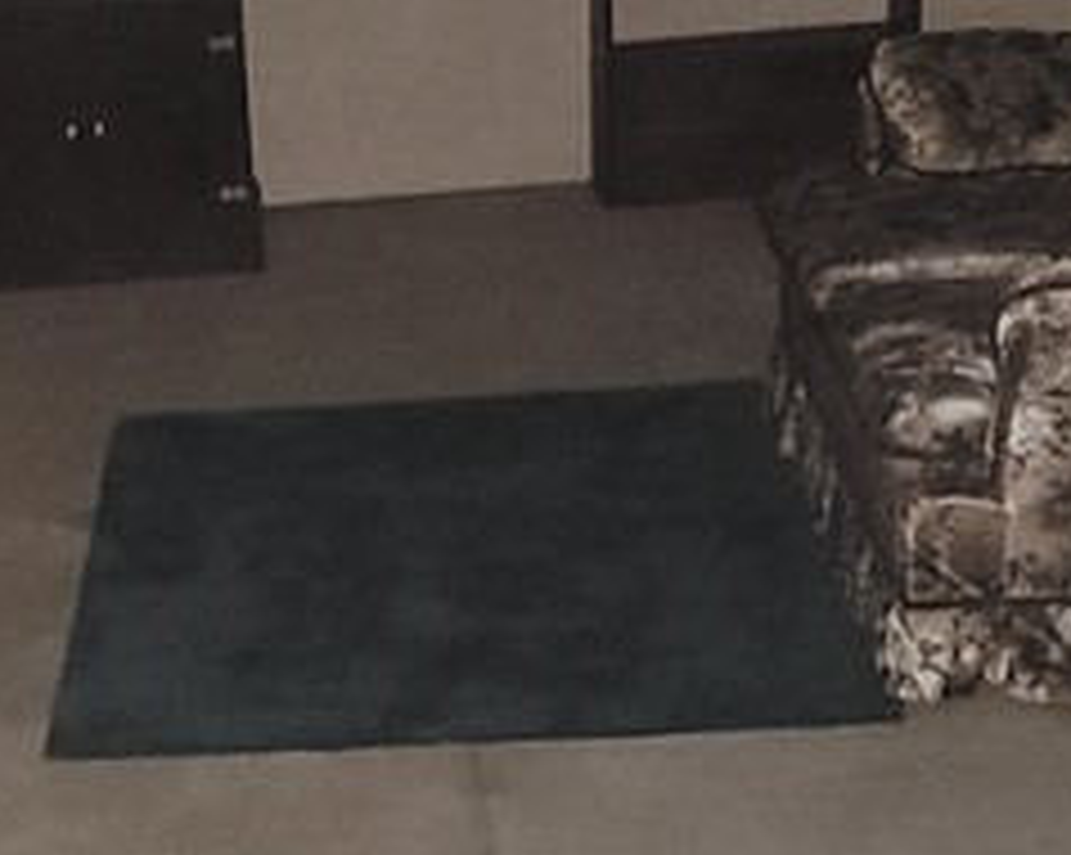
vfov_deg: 15.1
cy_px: 716
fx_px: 3199
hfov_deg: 18.8
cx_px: 234
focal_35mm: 101
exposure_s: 1/9.99
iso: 500
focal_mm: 6.7
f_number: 1.8
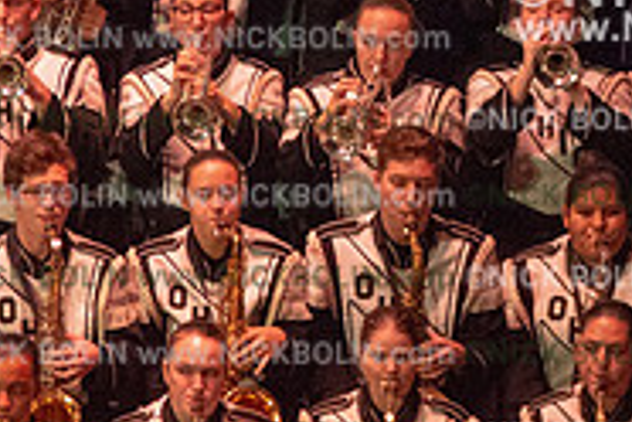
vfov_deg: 1.5
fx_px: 16413
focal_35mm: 935
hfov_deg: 2.2
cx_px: 724
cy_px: -119
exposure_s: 1/250
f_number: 5.6
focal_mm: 300
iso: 8000
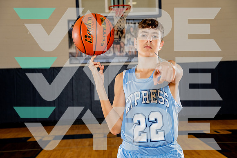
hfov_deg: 31.4
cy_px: 79
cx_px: 118
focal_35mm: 64
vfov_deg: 21.3
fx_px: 421
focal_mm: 64
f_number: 5.6
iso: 400
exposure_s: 1/250
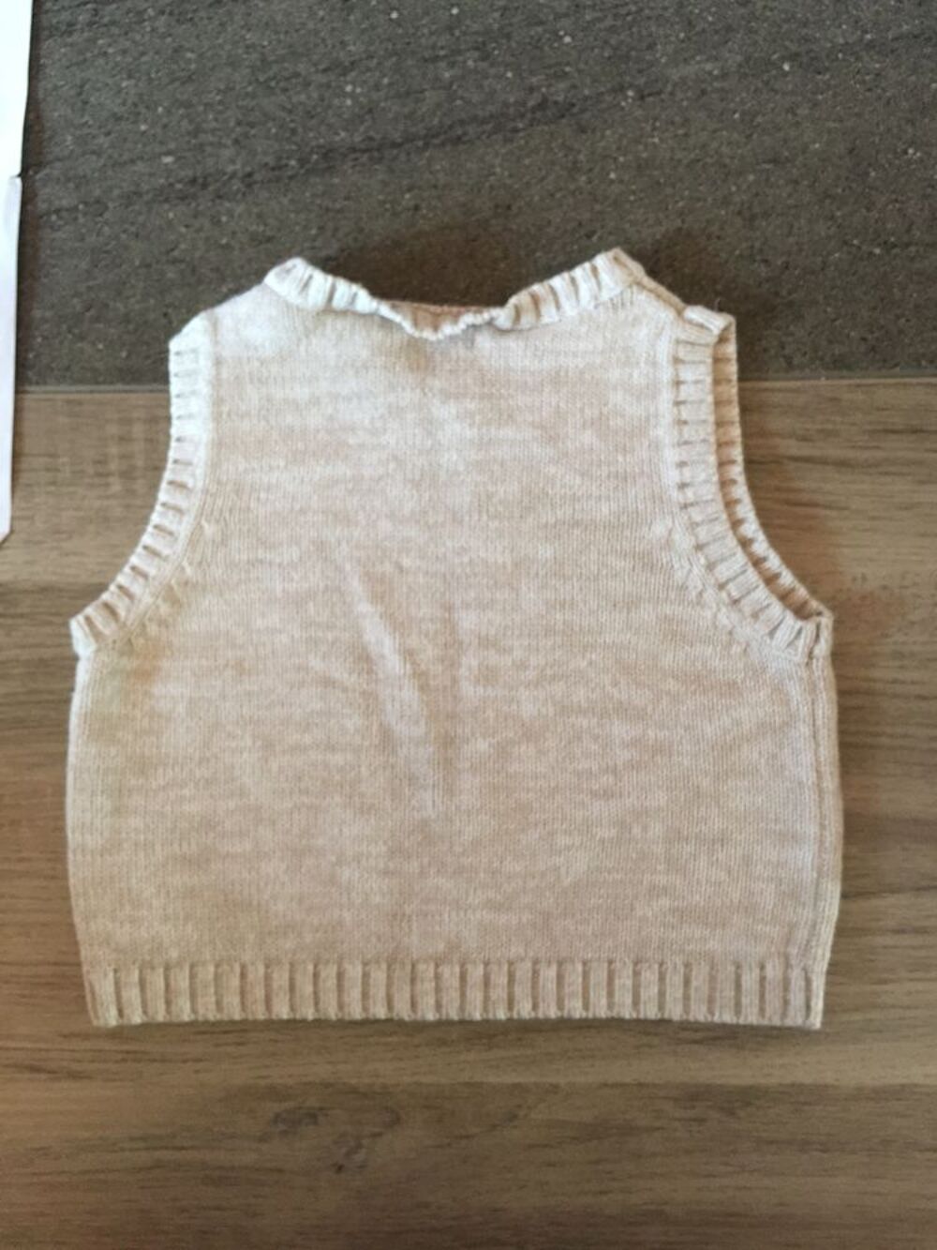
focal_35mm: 29
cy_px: 625
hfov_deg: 48.2
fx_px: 1046
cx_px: 468
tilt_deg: -85.1
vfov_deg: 61.7
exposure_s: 1/10
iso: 125
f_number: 2.2
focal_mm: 4.15
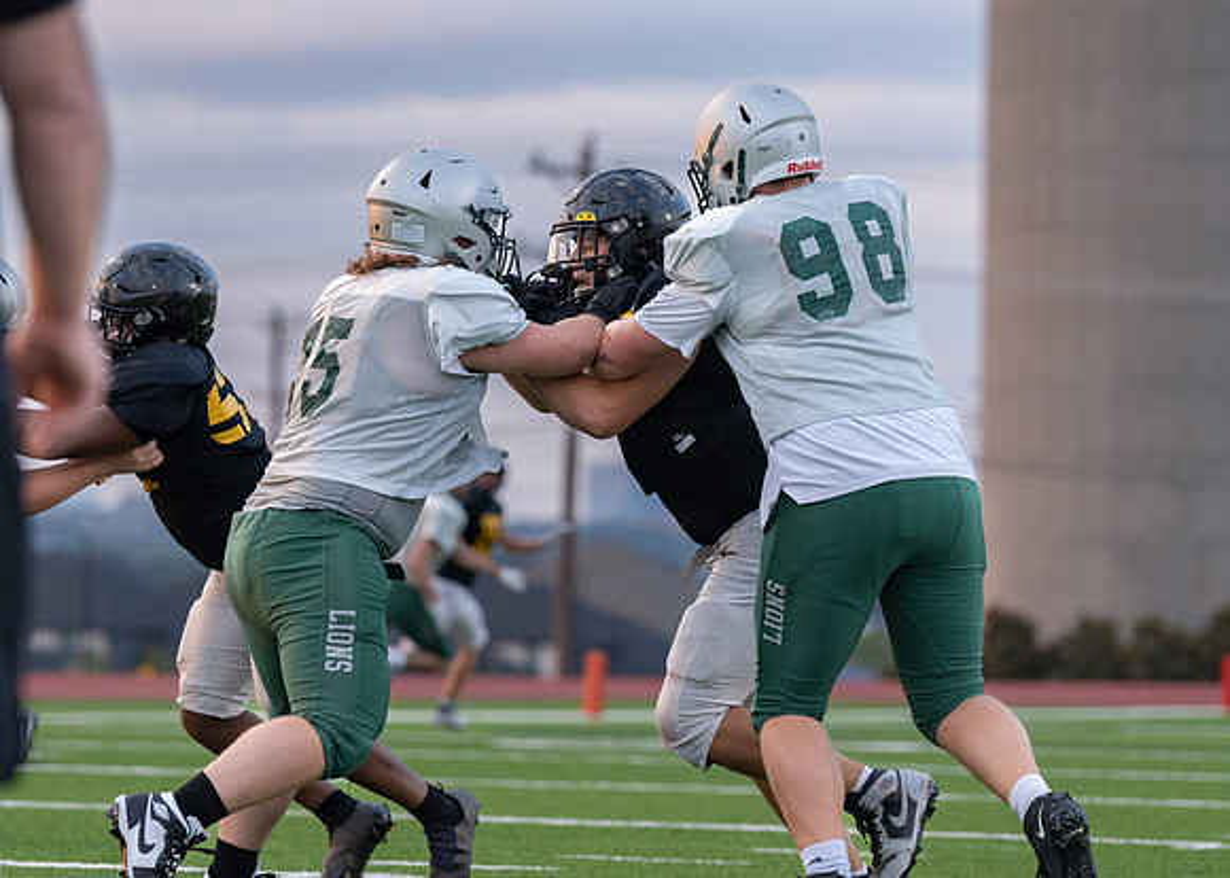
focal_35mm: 199
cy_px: 380
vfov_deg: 7.2
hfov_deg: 10.1
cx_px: 582
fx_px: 6937
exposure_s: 1/1000
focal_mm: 159
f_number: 3.5
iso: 1600
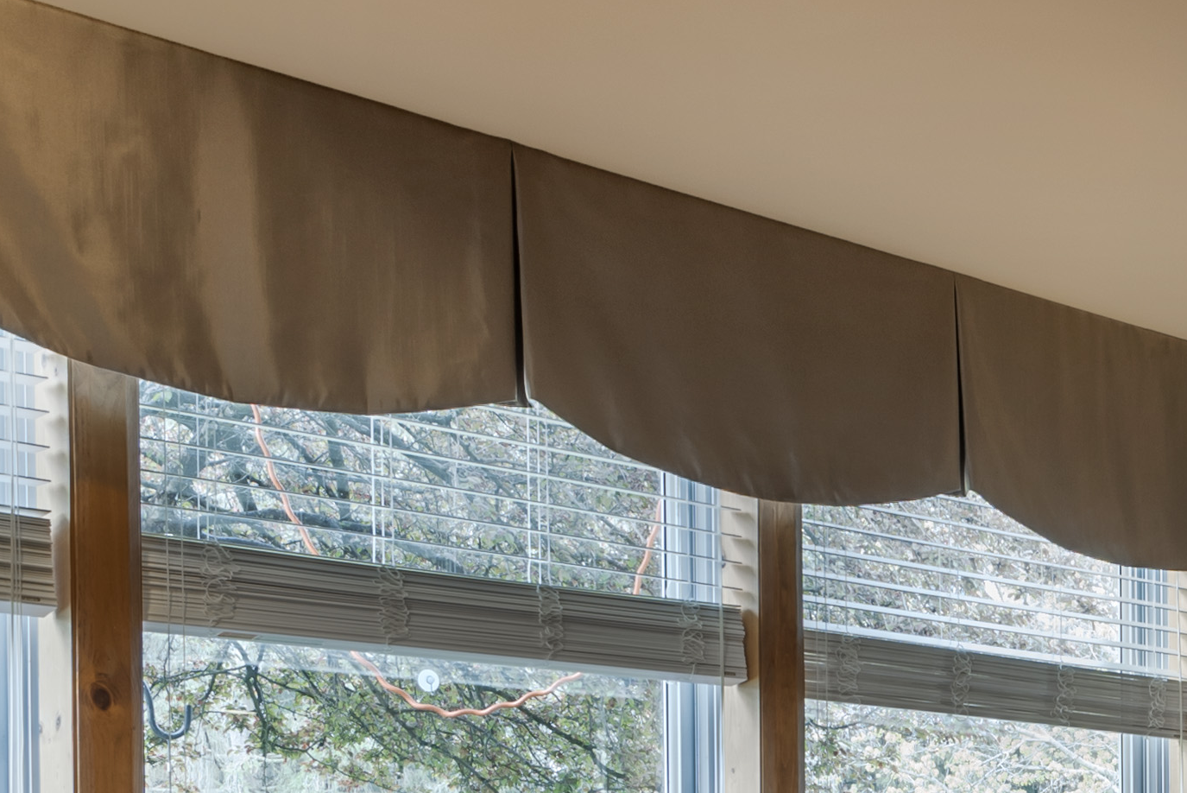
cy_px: 986
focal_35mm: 70
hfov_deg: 26.1
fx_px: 2309
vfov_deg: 18.3
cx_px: 1378
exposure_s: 1/6
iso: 200
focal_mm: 16
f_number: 9
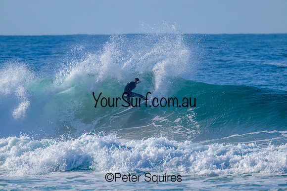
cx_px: 144
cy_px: 96
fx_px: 6571
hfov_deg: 2.5
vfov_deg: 1.7
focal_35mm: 824
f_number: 11
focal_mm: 800
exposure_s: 1/2000
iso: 720
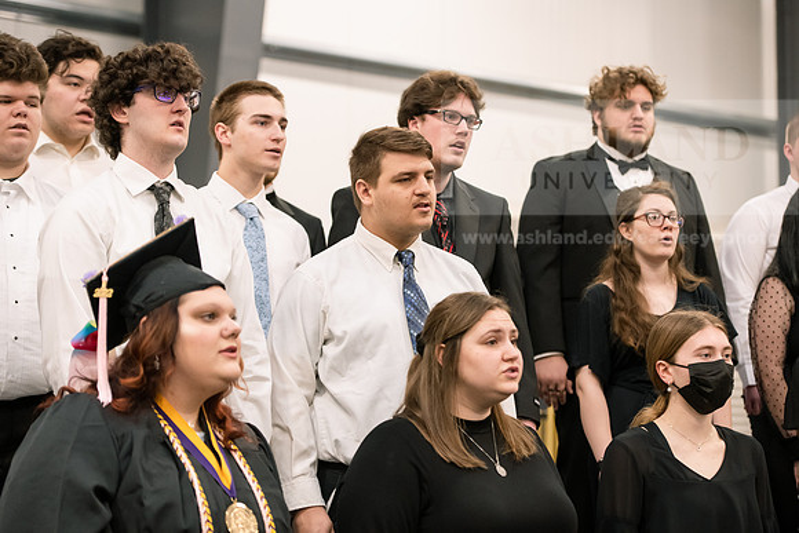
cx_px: 400
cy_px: 266
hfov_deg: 22.6
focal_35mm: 90
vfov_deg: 15.2
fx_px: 1998
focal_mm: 90
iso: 2500
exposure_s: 1/200
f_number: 3.5
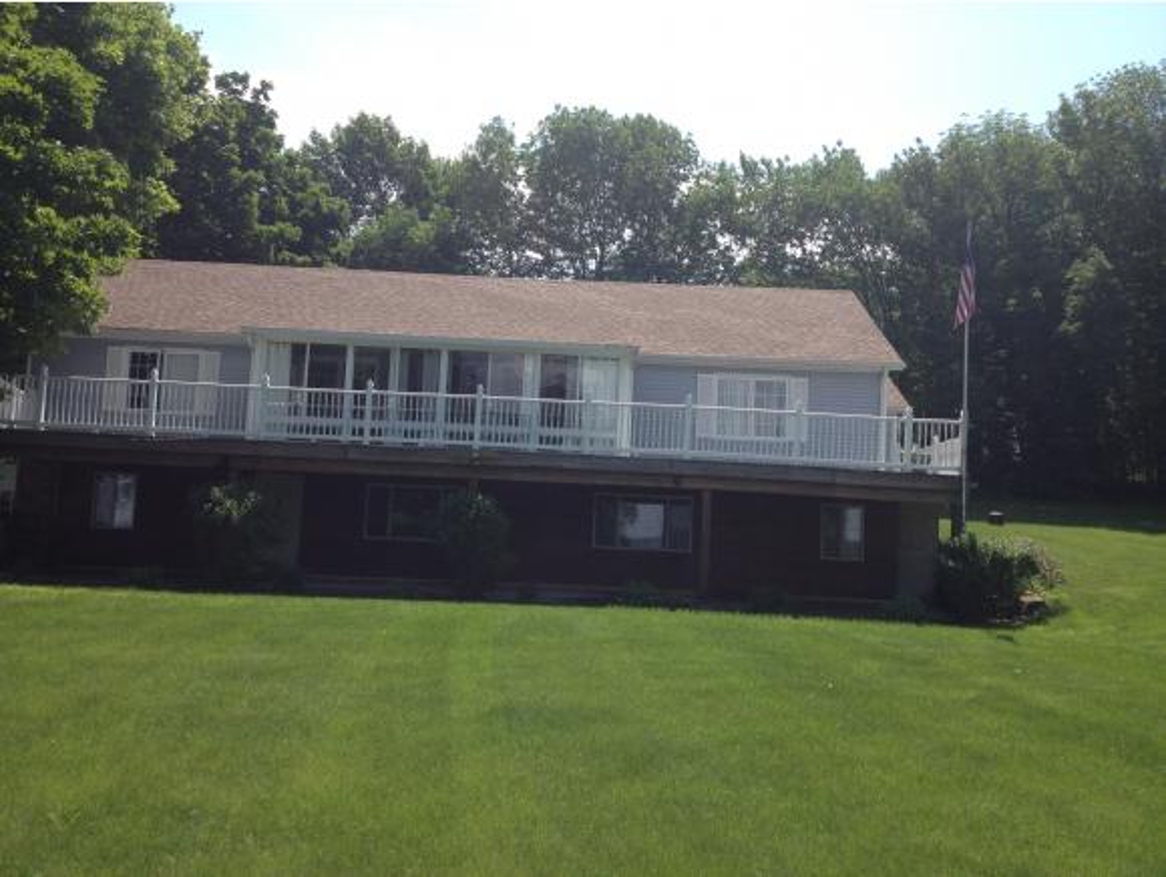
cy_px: 438
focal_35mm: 35
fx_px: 1180
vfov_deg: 40.8
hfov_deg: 52.6
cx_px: 583
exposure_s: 1/1314
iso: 50
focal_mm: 4.28
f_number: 2.4
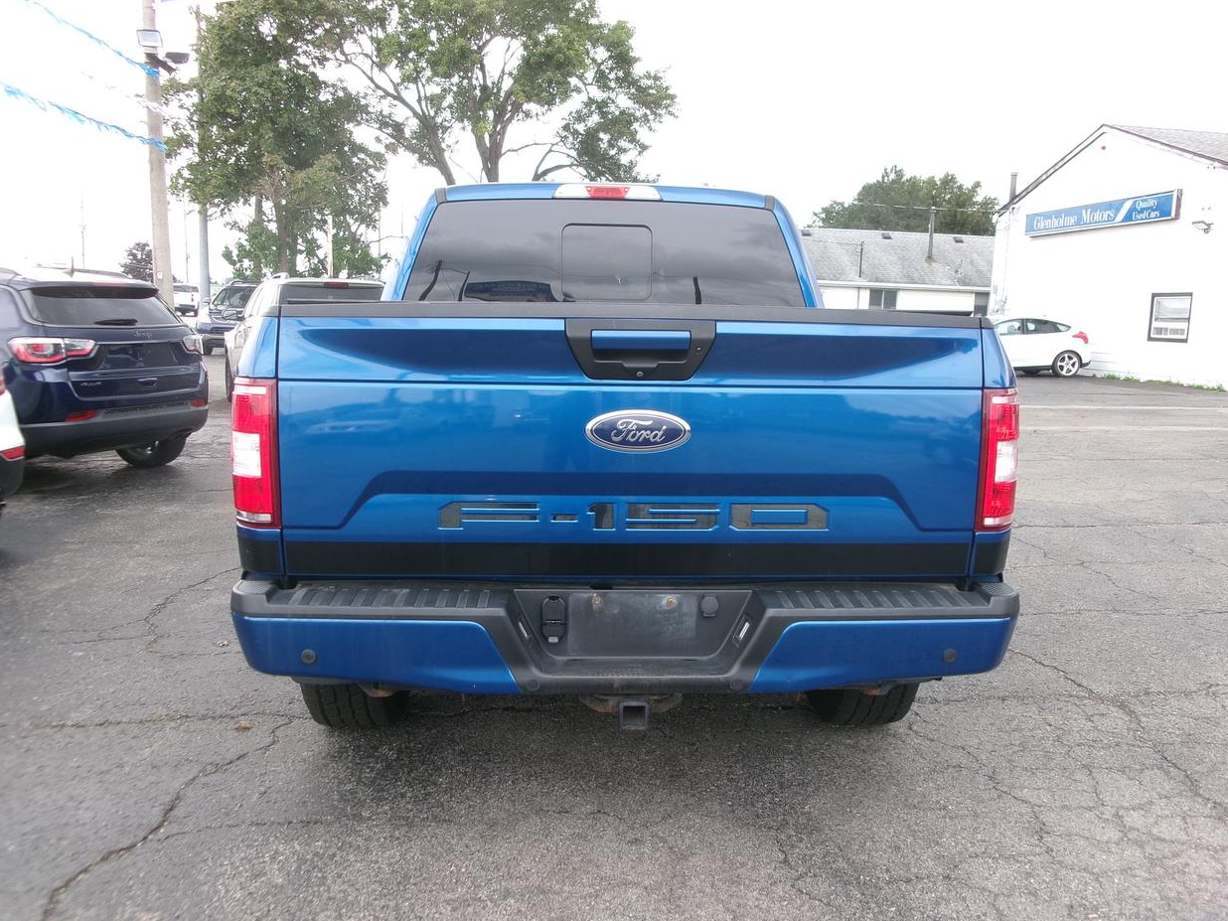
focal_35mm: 29
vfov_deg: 48.2
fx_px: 1029
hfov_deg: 61.7
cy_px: 475
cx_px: 629
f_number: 3.9
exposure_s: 1/75
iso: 100
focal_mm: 5.1
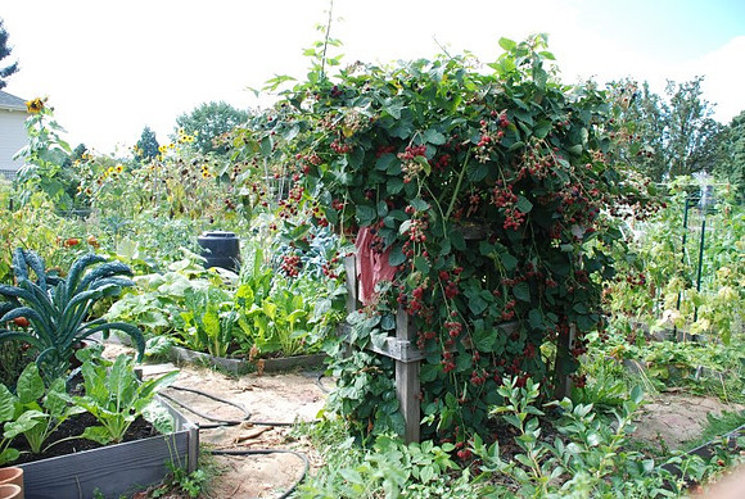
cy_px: 250
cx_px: 372
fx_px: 560
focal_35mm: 27
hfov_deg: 67.3
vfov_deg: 48.1
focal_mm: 18
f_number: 4
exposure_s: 1/125
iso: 100
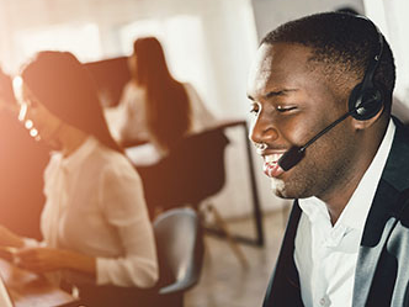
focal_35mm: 87
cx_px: 202
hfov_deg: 22.5
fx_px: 1028
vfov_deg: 16.9
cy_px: 228
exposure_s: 1/160
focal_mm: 50
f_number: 2.8
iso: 100
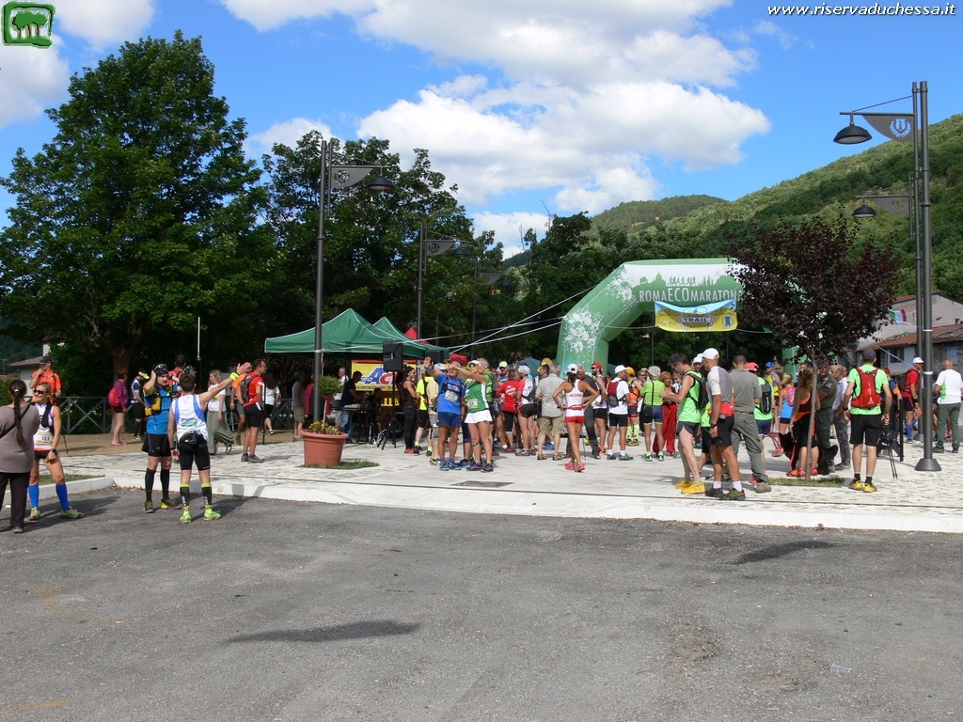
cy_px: 361
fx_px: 974
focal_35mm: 35
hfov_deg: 52.6
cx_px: 482
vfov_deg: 40.7
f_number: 5.6
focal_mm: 7.4
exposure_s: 1/250
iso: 80
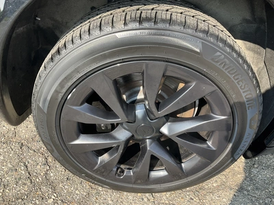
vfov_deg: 48.2
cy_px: 102
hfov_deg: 61.7
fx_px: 230
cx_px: 137
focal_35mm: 29
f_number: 1.8
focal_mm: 3
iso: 25
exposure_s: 1/269
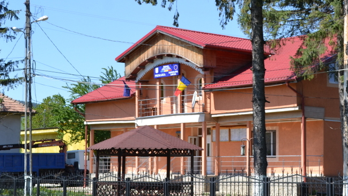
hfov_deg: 25.0
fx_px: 783
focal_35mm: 85
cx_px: 228
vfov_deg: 14.2
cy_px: 54
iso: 100
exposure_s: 1/200
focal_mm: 35
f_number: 7.1
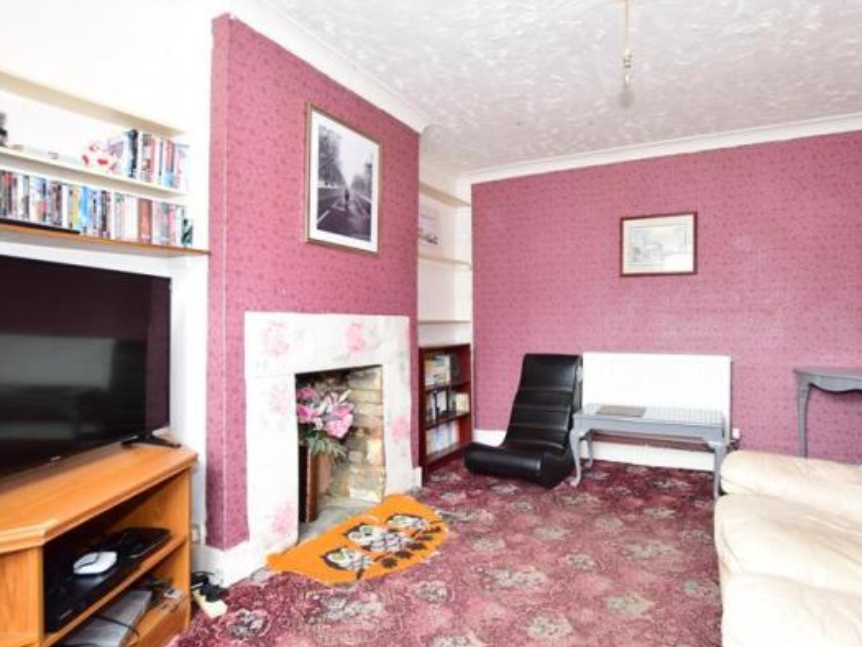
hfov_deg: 87.4
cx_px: 481
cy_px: 328
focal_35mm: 18
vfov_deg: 71.6
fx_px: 448
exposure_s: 1/20
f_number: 5.6
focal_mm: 10
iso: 400
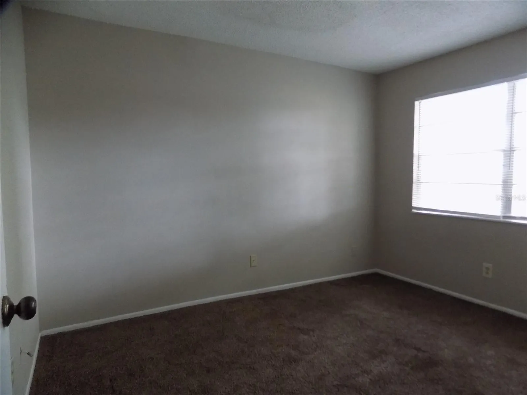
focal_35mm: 23
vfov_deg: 58.9
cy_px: 198
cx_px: 264
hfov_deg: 73.9
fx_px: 350
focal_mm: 4
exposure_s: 1/20
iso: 400
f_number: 3.1
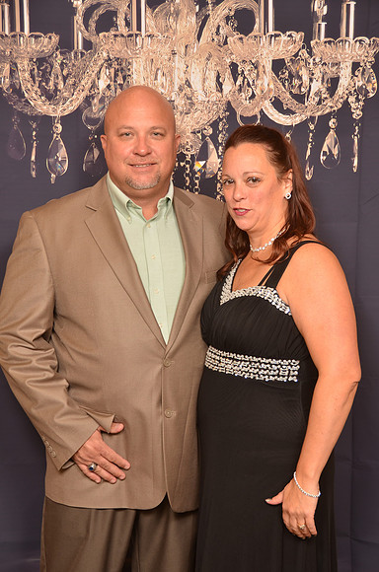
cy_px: 286
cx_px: 190
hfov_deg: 18.8
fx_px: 1142
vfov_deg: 28.1
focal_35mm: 72
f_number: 5.6
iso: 200
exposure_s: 1/60
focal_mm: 48
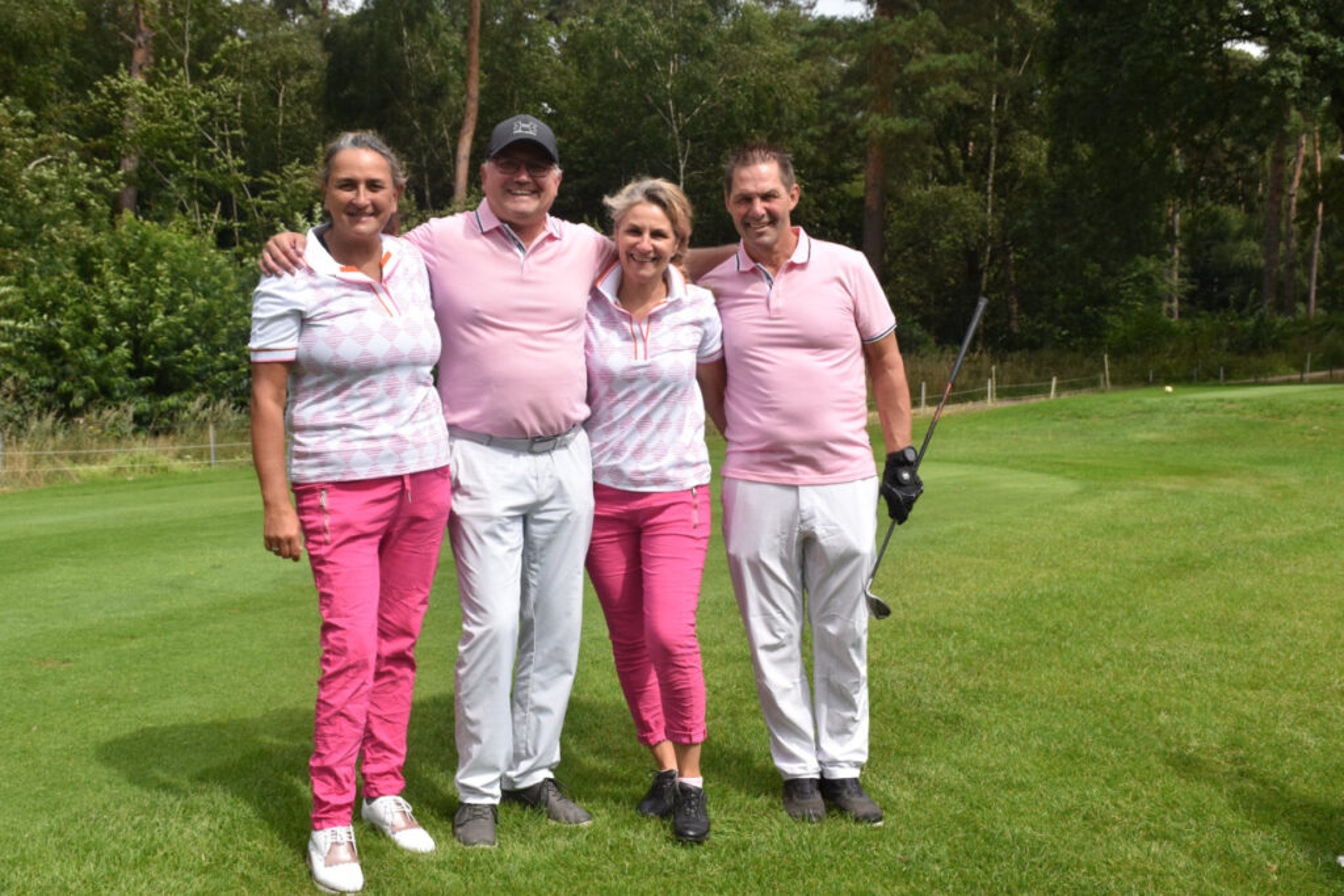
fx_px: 1680
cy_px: 448
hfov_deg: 43.6
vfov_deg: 29.9
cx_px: 672
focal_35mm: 45
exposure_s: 1/400
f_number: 10
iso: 200
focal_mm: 30
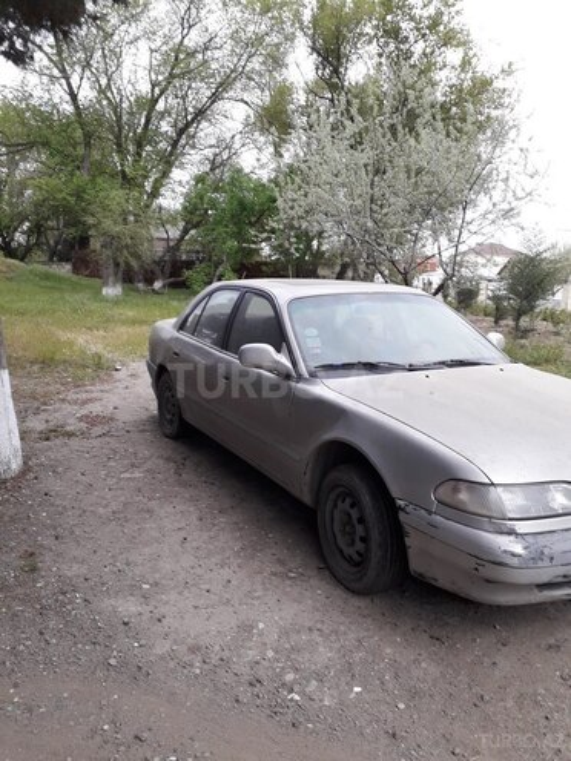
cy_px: 380
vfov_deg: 65.3
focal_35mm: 27
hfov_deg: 51.4
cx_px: 286
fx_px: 594
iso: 40
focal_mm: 3.6
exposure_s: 1/125
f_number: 1.9
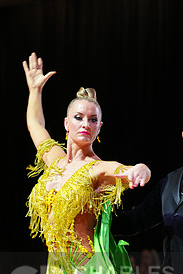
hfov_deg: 5.0
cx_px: 136
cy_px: 286
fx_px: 2109
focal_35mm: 277
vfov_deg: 7.4
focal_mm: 131
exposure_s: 1/250
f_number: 4
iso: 2500
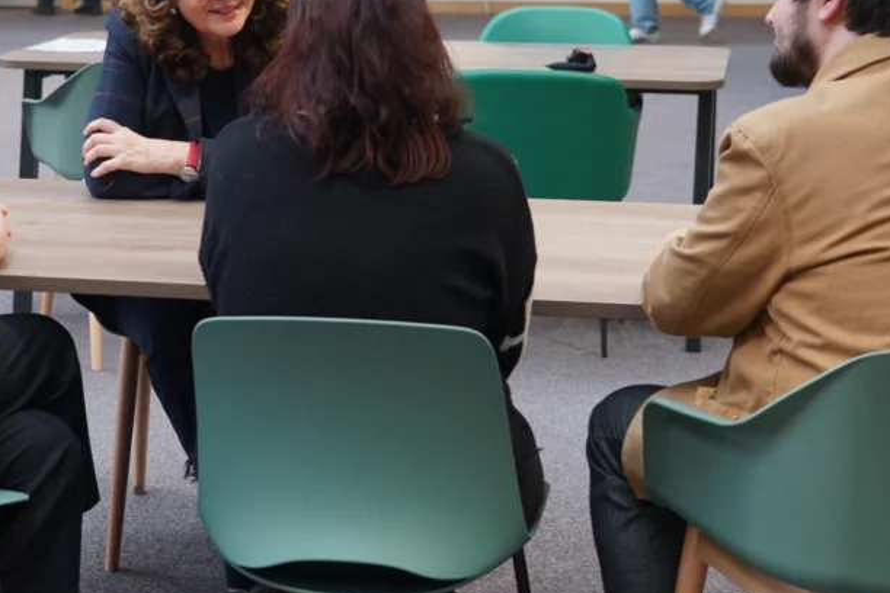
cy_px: 203
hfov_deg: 24.7
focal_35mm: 82
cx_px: 382
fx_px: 2027
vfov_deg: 16.6
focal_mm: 49
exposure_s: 1/160
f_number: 4.5
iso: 1250
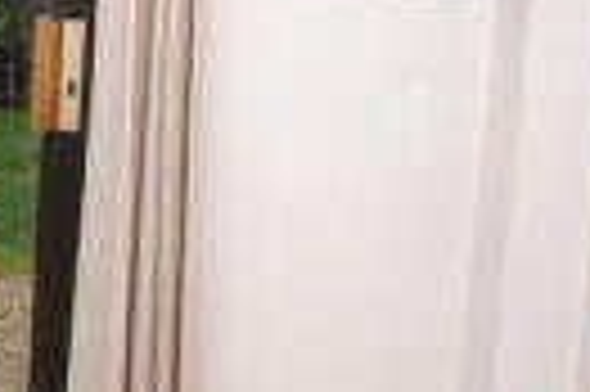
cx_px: -687
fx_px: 1228
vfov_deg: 17.7
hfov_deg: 16.9
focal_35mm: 75
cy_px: -2
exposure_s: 1/60
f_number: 4
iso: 200
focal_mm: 10
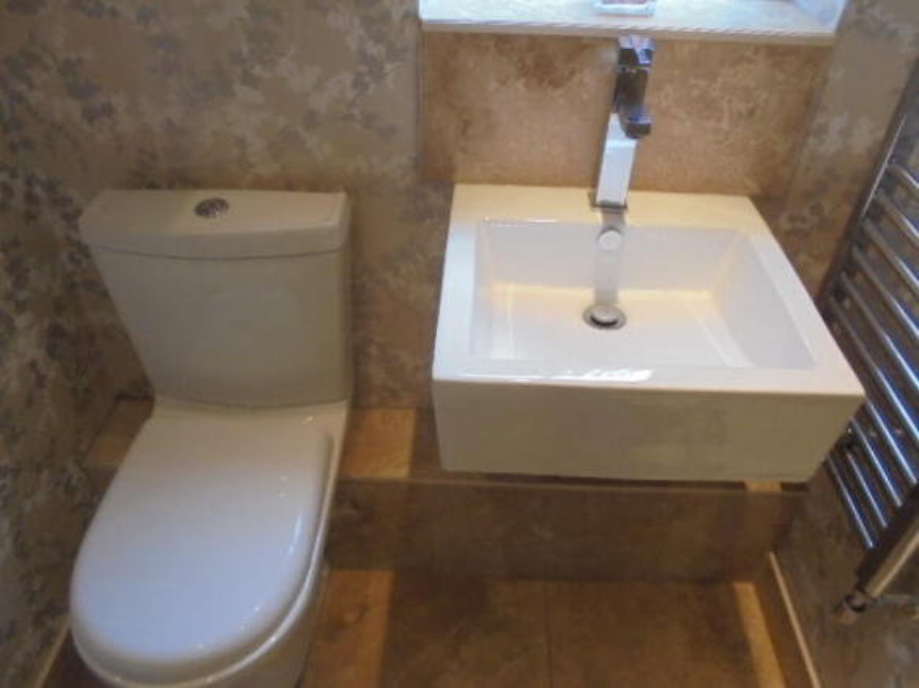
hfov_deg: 67.3
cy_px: 344
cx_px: 460
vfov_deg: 53.0
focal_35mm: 26
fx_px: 690
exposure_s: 1/30
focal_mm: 4.6
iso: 400
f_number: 3.5
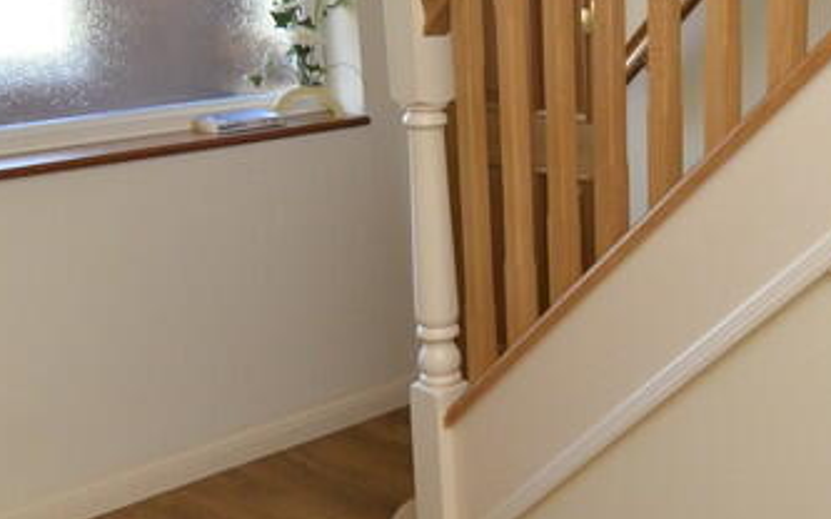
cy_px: 232
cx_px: 666
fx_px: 1168
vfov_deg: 25.1
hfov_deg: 37.7
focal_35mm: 52
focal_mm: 11
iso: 800
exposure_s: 1/60
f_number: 4
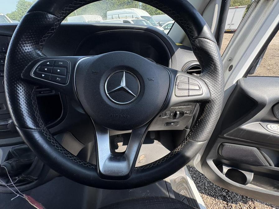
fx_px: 113
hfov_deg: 102.1
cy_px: 104
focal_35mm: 14
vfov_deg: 85.7
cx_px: 140
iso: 64
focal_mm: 2.22
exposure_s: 1/318
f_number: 2.2
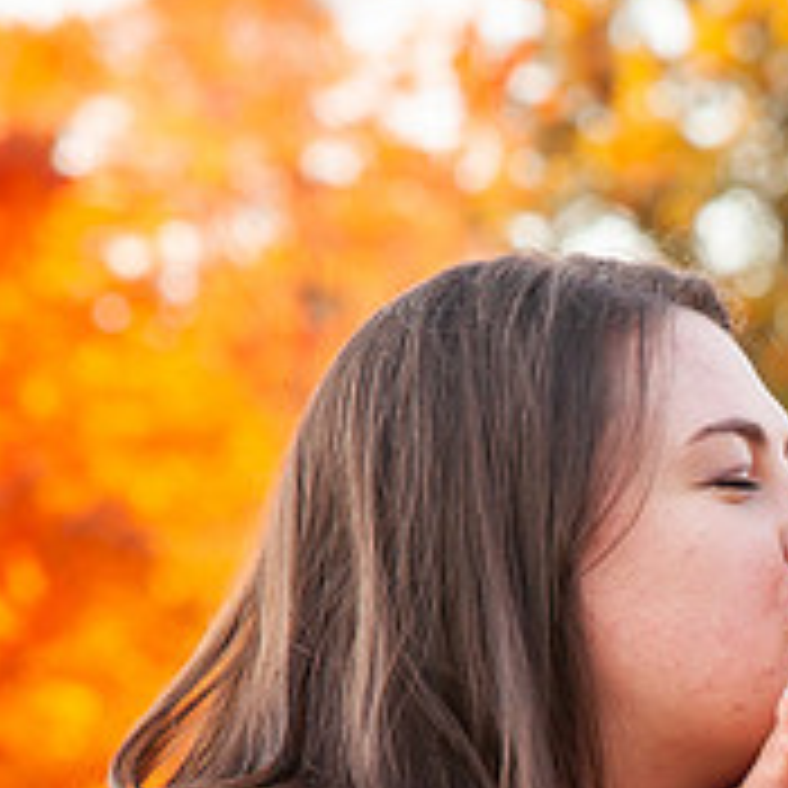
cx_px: 1082
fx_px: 6130
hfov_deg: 7.3
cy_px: 876
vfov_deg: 7.3
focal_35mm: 238
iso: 640
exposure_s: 1/200
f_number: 4.5
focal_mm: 70
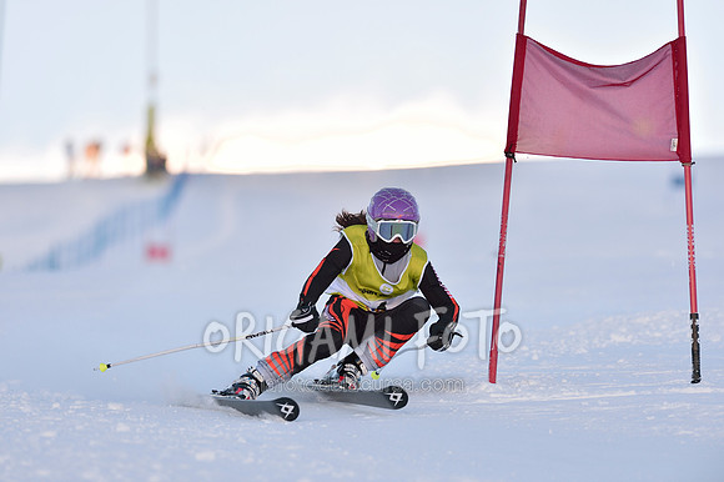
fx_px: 6030
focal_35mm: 300
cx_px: 362
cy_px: 241
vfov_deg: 4.6
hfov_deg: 6.9
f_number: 4.5
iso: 100
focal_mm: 300
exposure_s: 1/1250
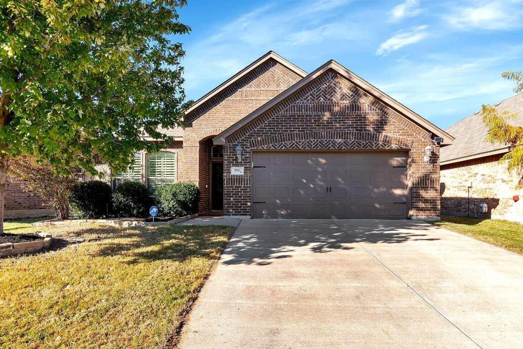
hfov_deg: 61.9
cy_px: 174
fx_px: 436
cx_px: 262
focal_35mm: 30
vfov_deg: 43.6
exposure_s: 1/125
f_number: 11
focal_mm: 20
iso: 320
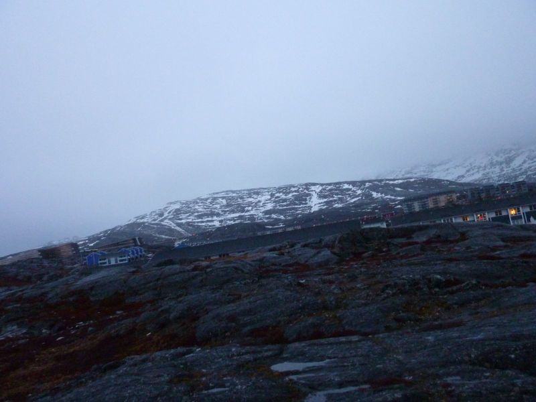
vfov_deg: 54.9
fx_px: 387
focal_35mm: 25
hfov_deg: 69.4
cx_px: 268
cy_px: 201
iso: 400
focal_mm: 4.1
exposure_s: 1/30
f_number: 3.3
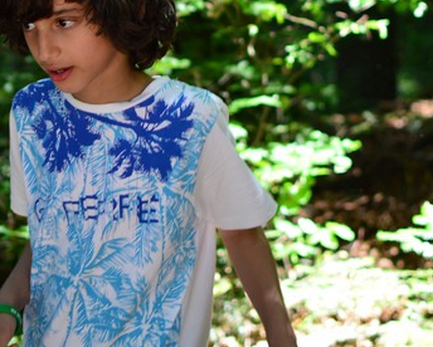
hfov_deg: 13.1
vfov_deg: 10.5
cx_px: 125
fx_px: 1878
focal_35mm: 146
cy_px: 40
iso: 100
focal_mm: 35
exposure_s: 1/200
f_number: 1.8
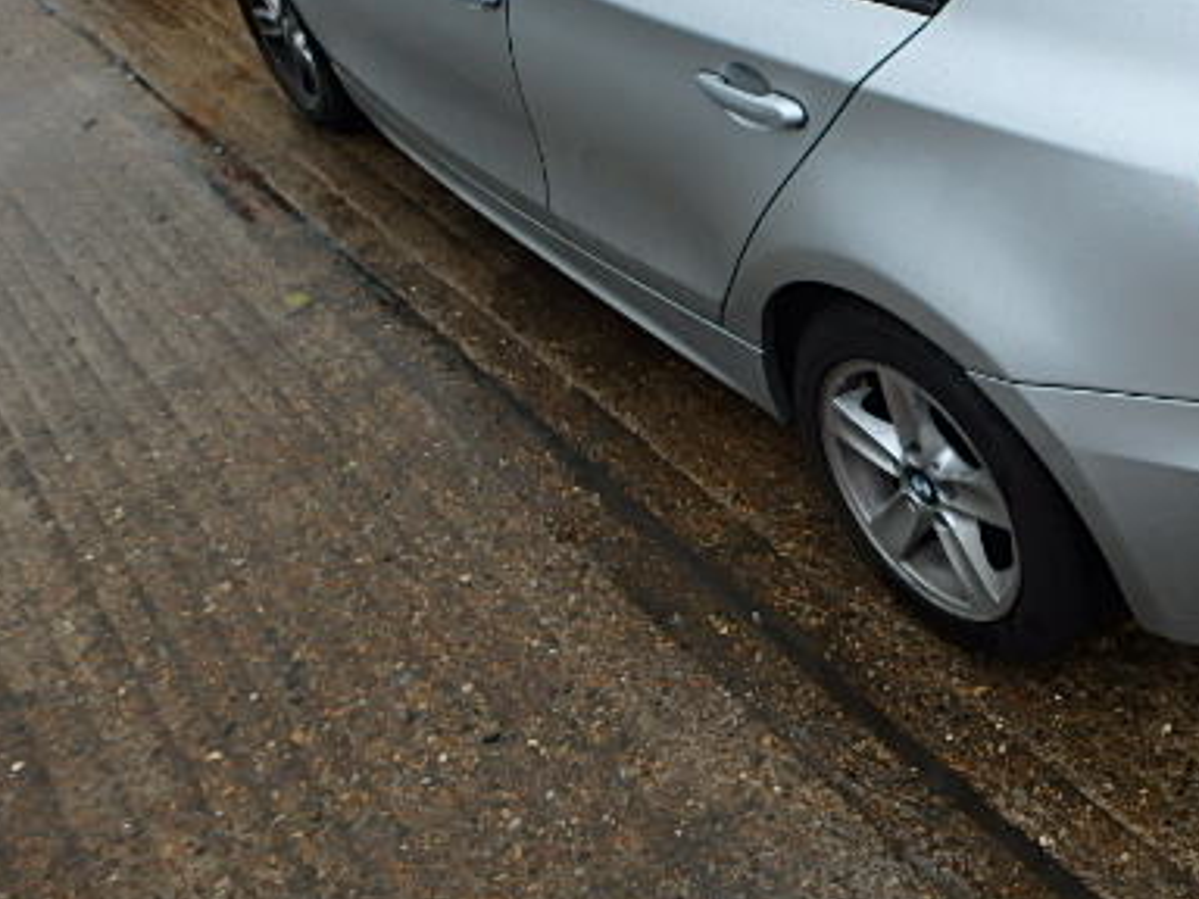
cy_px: 262
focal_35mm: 35
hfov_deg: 49.3
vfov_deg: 39.9
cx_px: 974
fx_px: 1212
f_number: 3.5
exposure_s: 1/400
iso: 125
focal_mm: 3.7
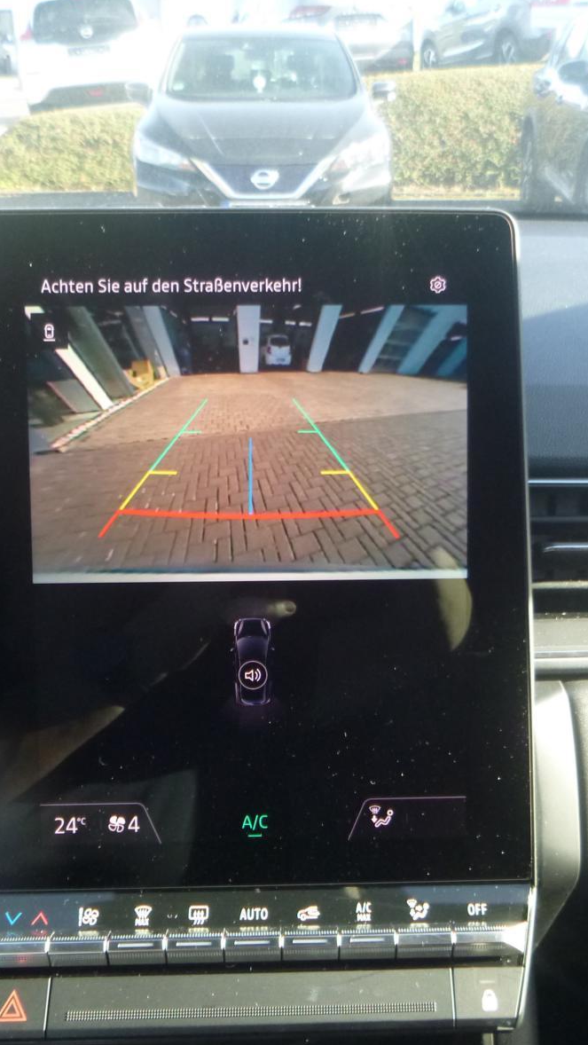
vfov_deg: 54.0
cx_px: 339
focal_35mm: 37
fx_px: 1025
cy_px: 530
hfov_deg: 32.0
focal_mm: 4.5
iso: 250
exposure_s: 1/60
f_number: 3.9
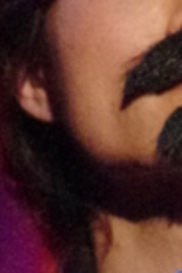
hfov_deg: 1.3
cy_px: 398
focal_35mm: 1024
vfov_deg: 2.0
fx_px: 7765
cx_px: 183
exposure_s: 1/100
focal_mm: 118
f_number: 5.6
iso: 12800
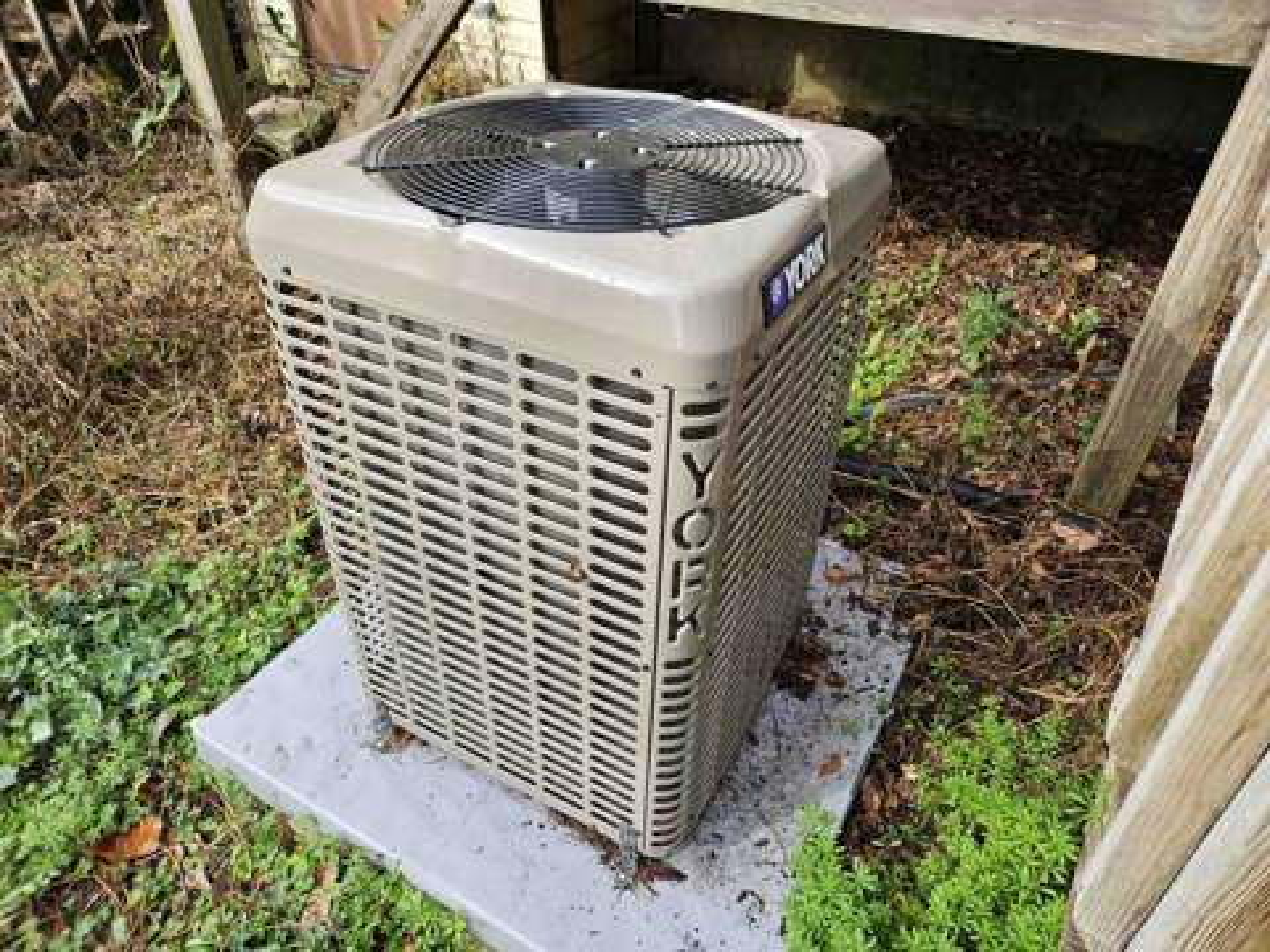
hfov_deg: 73.9
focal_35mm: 23
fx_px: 844
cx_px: 635
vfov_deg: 58.9
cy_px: 476
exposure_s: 1/420
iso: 40
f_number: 1.8
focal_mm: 5.4
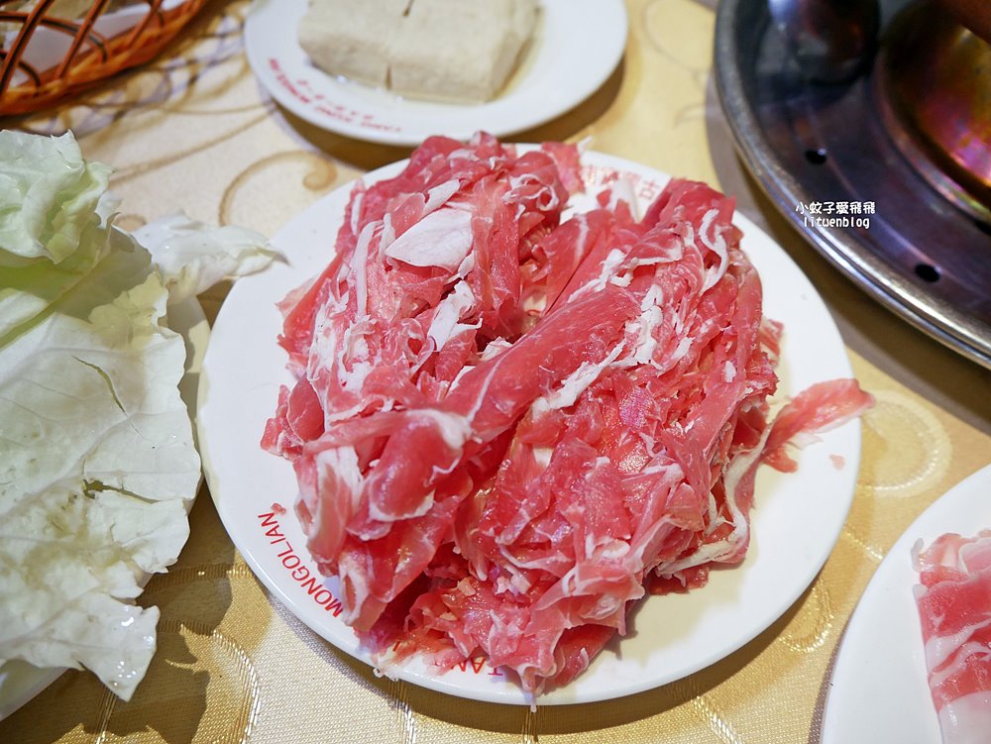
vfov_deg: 49.8
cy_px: 372
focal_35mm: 28
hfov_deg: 63.4
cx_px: 496
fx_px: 802
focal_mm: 14
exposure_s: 1/60
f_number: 3.5
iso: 500
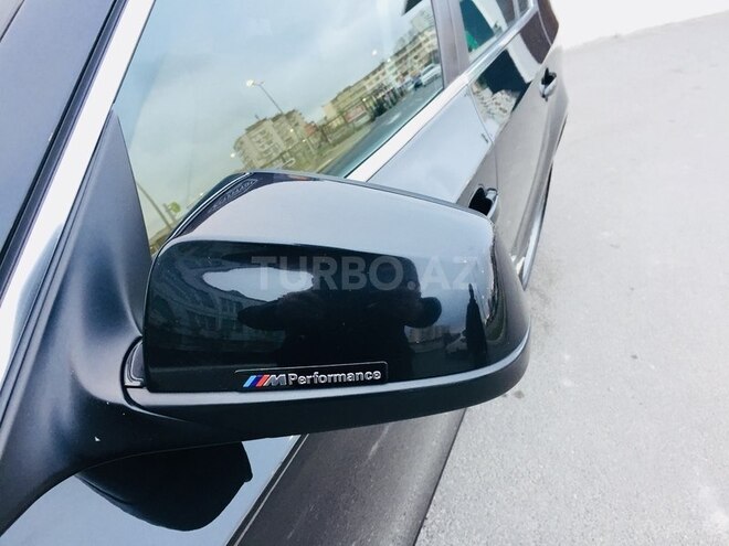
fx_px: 611
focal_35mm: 29
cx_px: 364
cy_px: 273
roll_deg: -2.5
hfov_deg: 61.7
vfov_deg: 48.2
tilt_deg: -28.5
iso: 64
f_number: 2.2
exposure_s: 1/33
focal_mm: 4.15
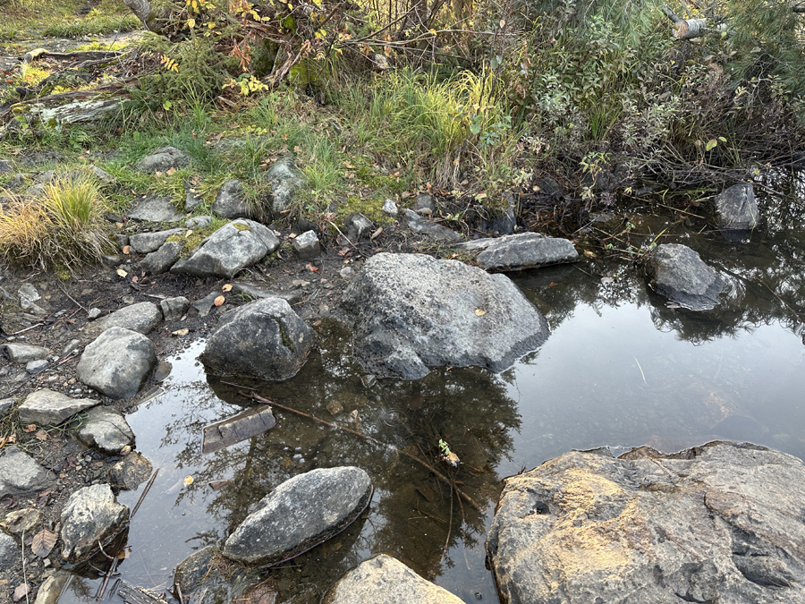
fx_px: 558
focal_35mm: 24
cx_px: 402
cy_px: 302
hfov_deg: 71.6
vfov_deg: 56.8
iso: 64
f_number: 1.78
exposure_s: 1/121
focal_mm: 6.86
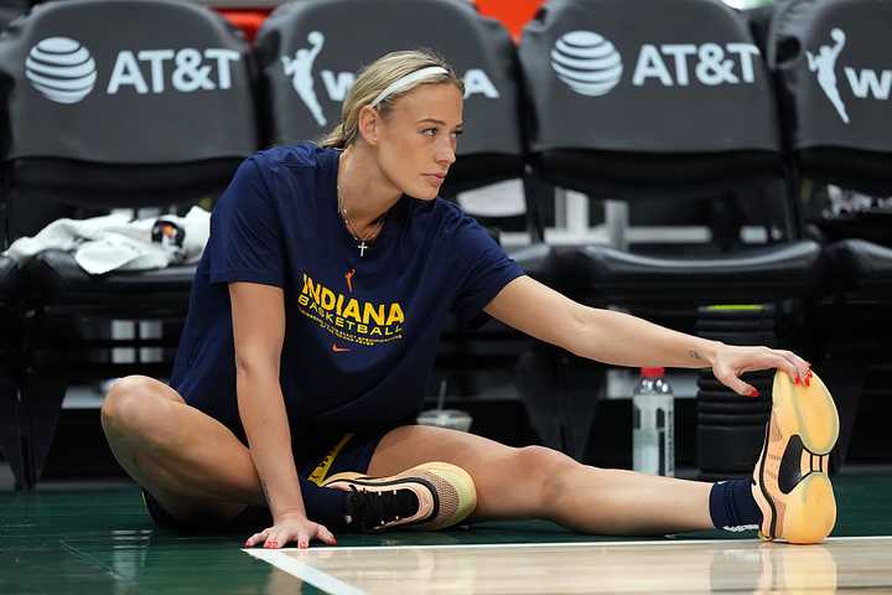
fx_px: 7433
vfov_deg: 4.6
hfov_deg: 6.9
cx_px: 446
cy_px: 298
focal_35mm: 300
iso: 3200
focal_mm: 300
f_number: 2.8
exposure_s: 1/2000
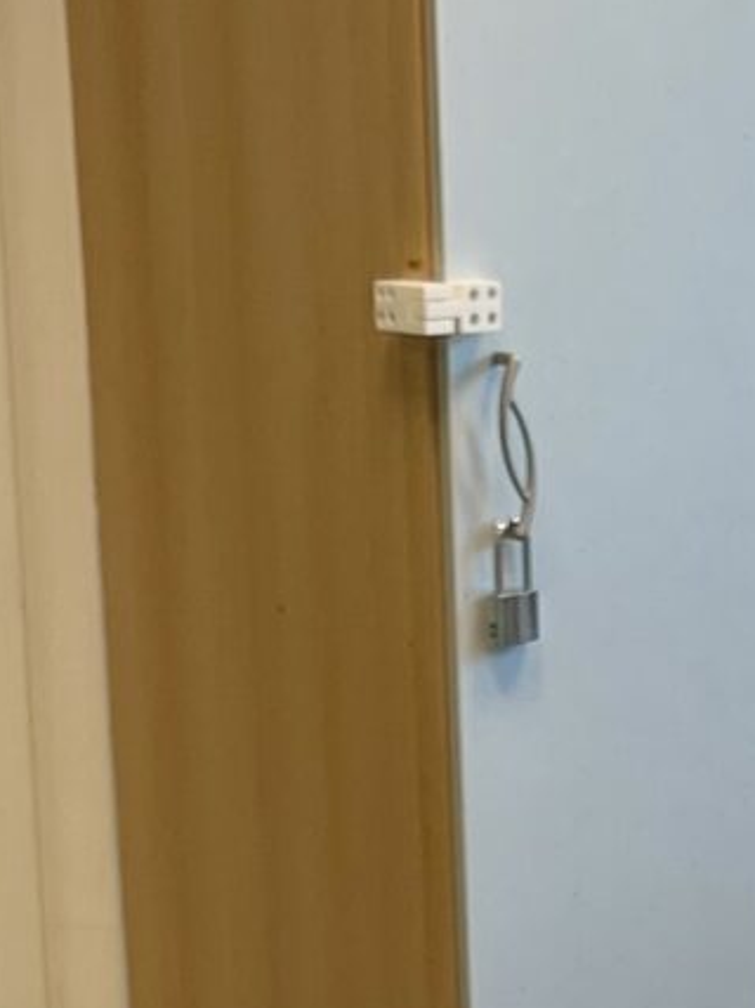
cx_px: 592
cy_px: 1610
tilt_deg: -22.5
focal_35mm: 156
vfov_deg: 12.0
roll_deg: +0.7
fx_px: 4539
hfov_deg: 9.5
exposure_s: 1/120
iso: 64
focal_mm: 5.7
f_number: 1.5
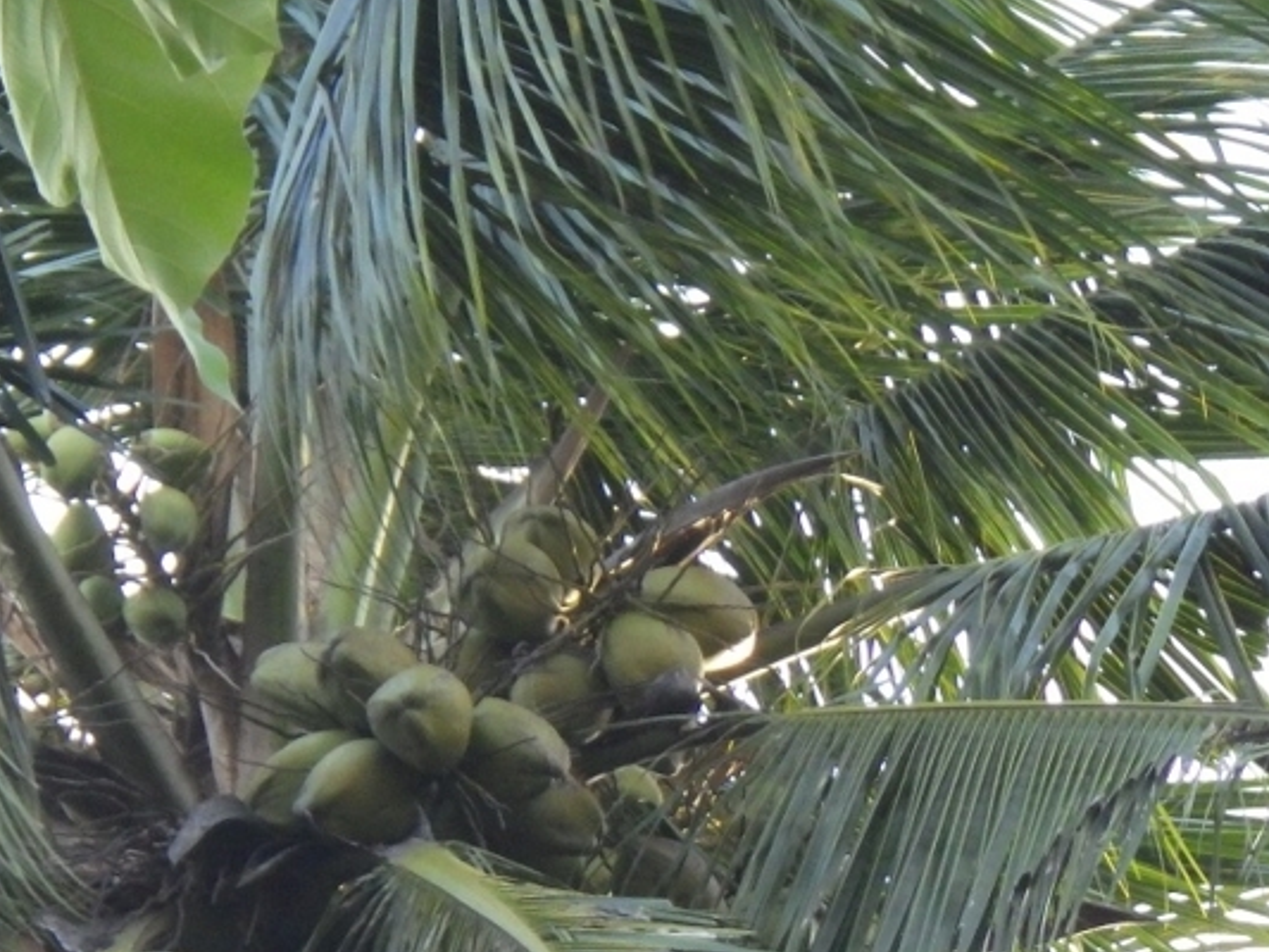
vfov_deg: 5.5
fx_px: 9864
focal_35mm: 269
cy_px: 892
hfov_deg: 7.4
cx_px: 383
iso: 640
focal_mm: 25
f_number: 5.5
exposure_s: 1/125
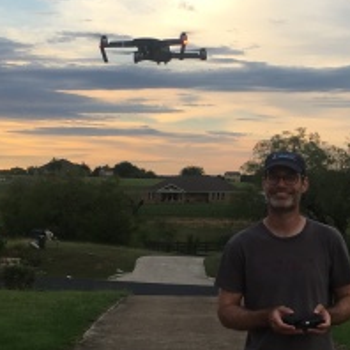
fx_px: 949
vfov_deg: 20.8
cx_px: 205
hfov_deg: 20.9
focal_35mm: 83
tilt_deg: -3.0
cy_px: 242
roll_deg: +0.6
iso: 25
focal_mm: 4.15
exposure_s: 1/403
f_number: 2.2
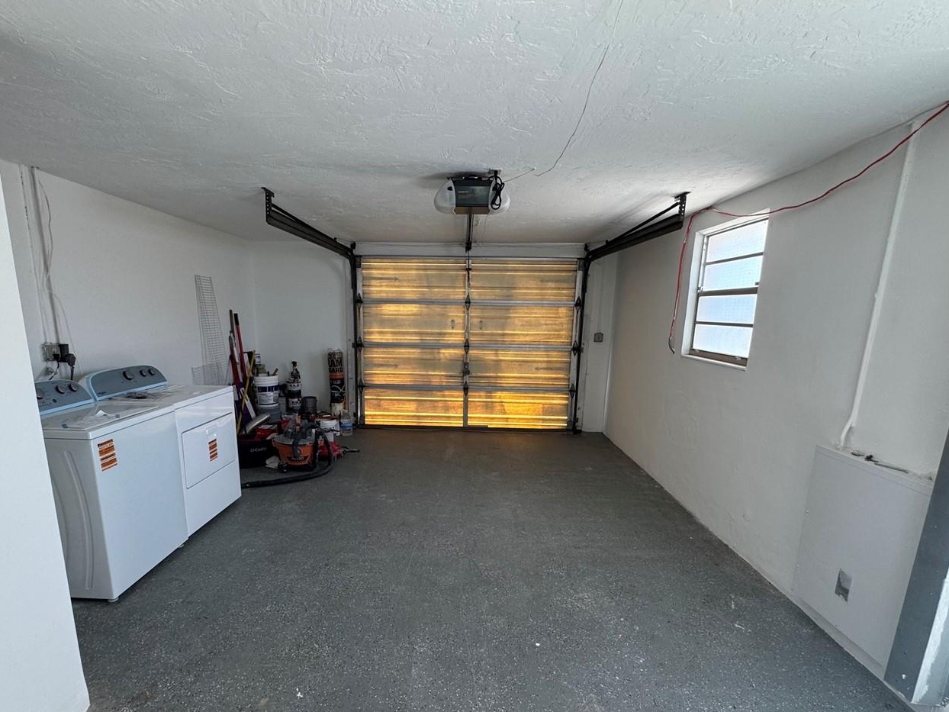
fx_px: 493
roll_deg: -1.5
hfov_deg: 87.6
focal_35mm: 18
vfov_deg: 71.1
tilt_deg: -12.7
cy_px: 415
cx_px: 444
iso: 100
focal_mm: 2.22
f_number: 2.2
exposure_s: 1/120
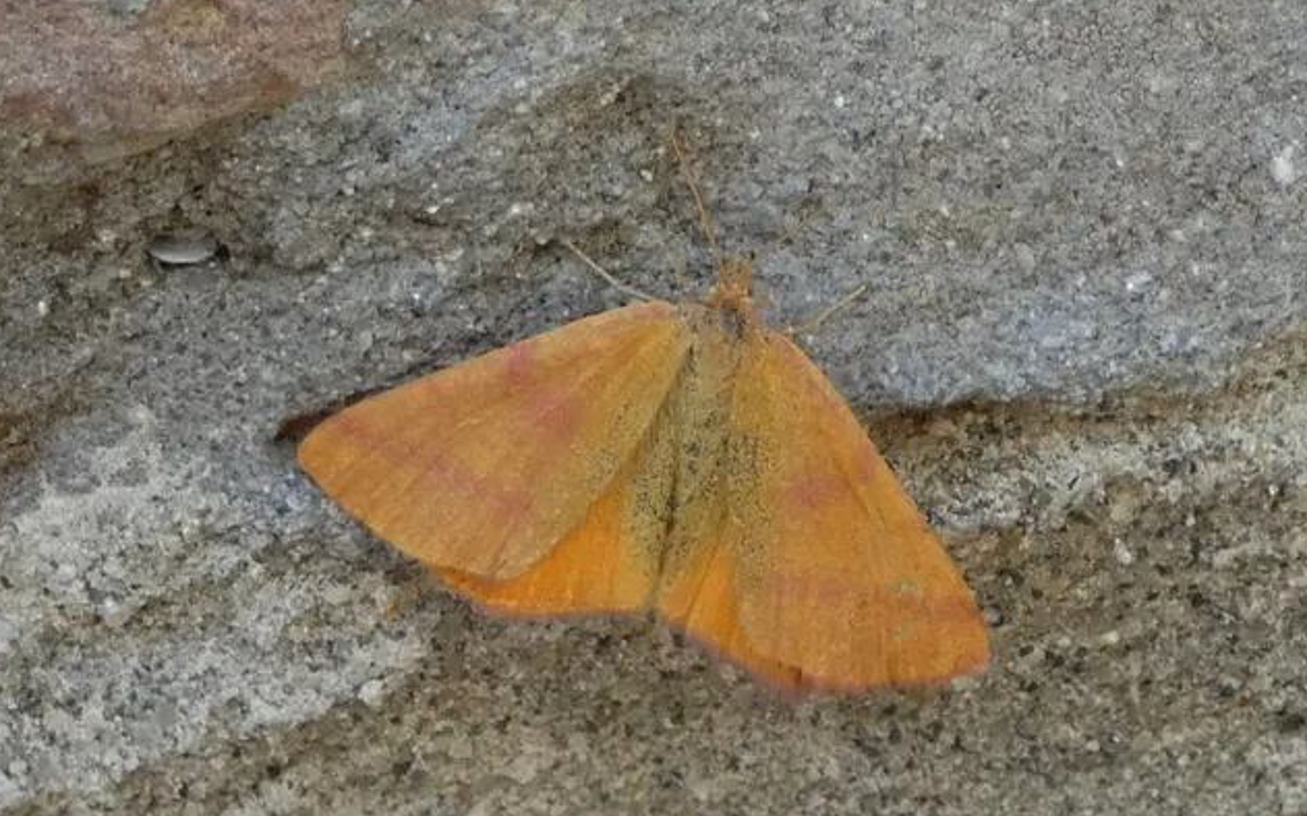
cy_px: 474
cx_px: 652
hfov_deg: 24.4
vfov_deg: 15.3
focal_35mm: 85
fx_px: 3027
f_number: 4.5
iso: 160
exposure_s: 1/80
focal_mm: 14.1
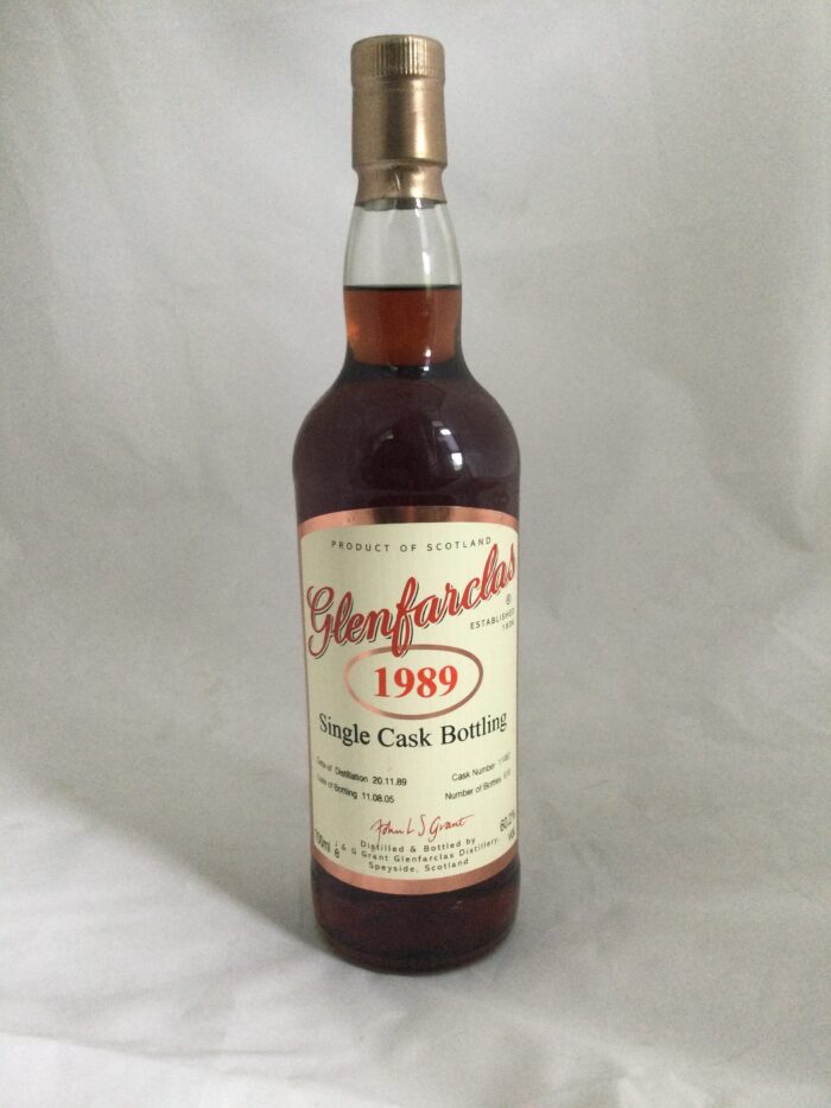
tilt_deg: -13.1
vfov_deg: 58.3
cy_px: 554
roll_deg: +1.9
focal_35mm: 31
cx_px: 416
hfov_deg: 45.5
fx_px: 992
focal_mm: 3.3
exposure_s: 1/33
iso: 200
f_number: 2.4
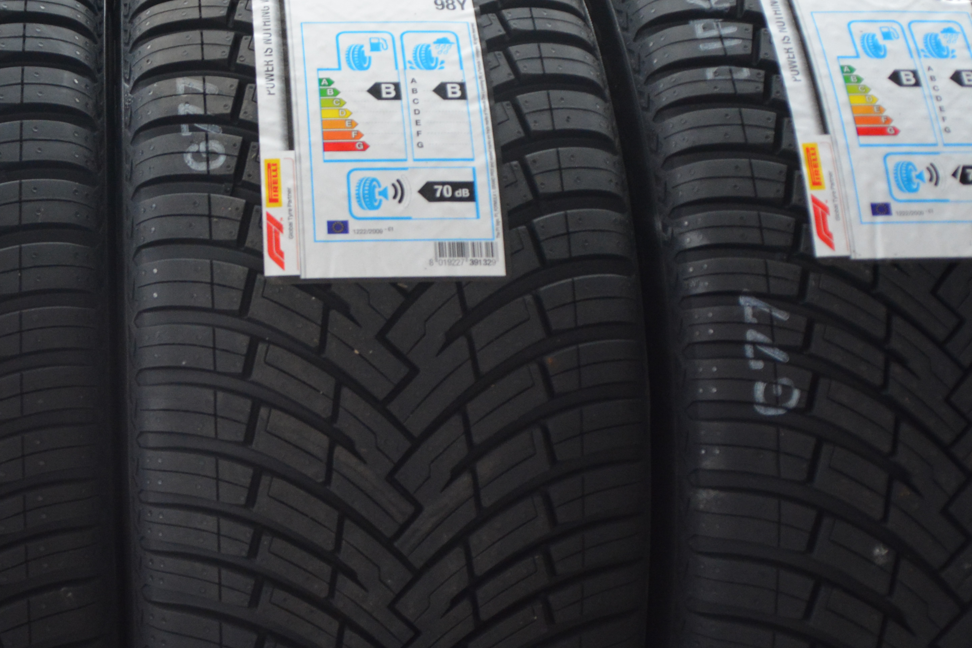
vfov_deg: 24.1
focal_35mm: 56
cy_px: 204
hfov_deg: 34.2
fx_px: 1512
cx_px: 154
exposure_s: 1/30
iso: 1100
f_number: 3.5
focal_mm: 18
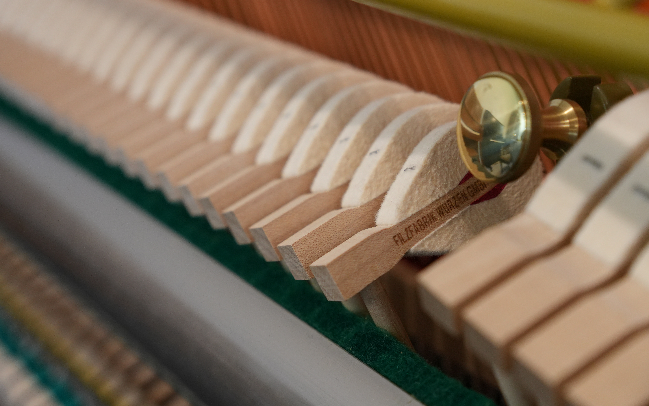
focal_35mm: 74
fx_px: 1309
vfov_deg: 17.6
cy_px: 191
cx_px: 323
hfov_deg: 27.8
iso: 1600
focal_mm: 48
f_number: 4
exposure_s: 1/80
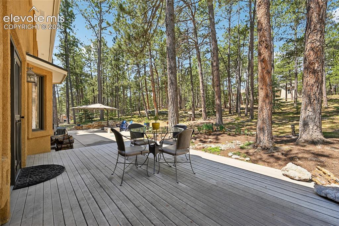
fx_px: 132
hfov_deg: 104.3
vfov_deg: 81.2
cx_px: 170
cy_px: 113
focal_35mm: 14
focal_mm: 14
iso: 64
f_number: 10
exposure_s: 1/20
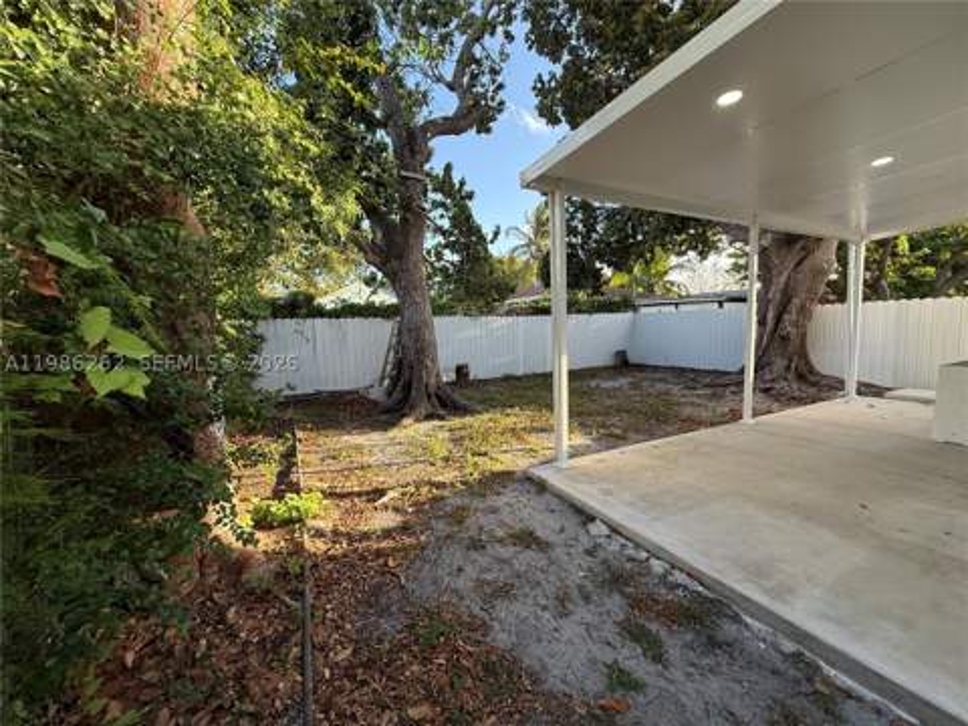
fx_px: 391
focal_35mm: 14
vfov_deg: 85.7
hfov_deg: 102.1
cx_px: 484
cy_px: 363
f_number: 2.2
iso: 64
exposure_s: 1/239
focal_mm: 2.22
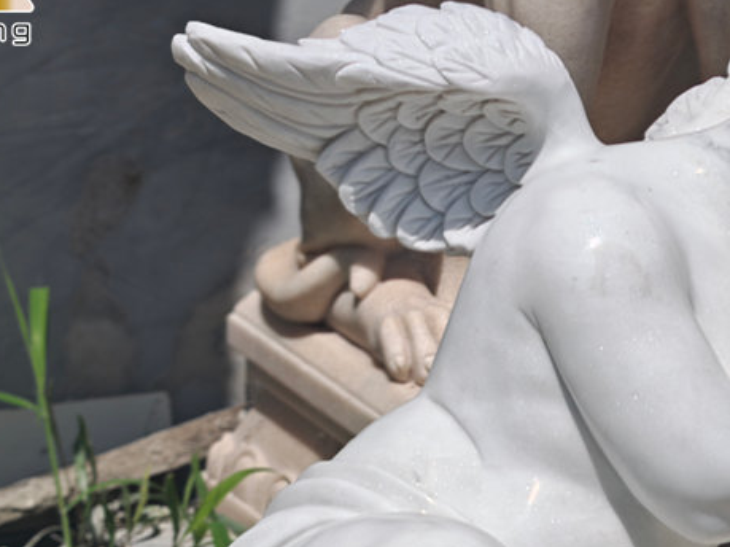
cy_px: 426
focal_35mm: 294
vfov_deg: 5.1
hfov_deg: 6.7
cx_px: 673
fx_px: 6198
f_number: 1.8
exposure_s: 1/1044
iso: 80
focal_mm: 24.85
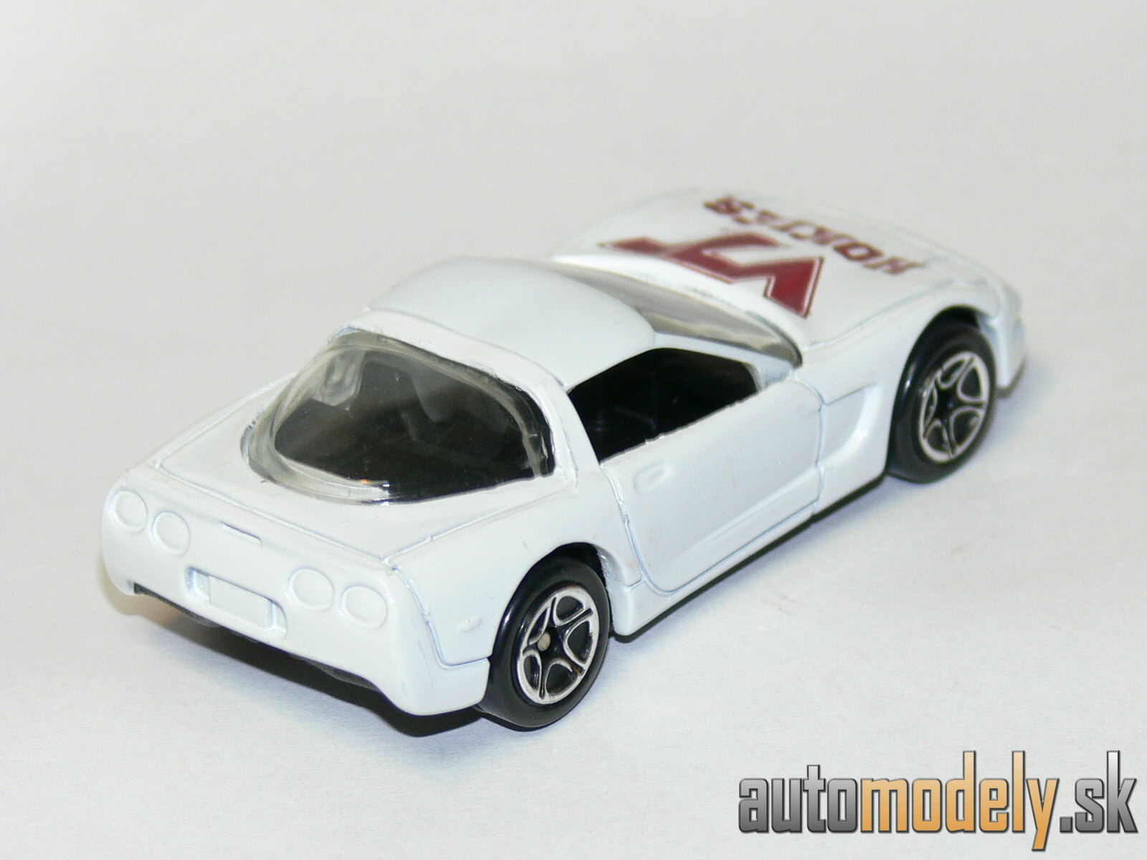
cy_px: 430
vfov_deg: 7.2
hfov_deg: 9.7
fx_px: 6793
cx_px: 574
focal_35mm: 205
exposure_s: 1/30
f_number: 3.6
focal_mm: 27.3
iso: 100
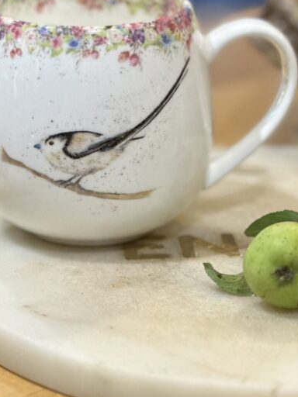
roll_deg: +0.7
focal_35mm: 154
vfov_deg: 12.8
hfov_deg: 9.6
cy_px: 68
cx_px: 109
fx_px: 1768
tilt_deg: -12.8
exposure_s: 1/33
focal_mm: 9
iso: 200
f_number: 2.8
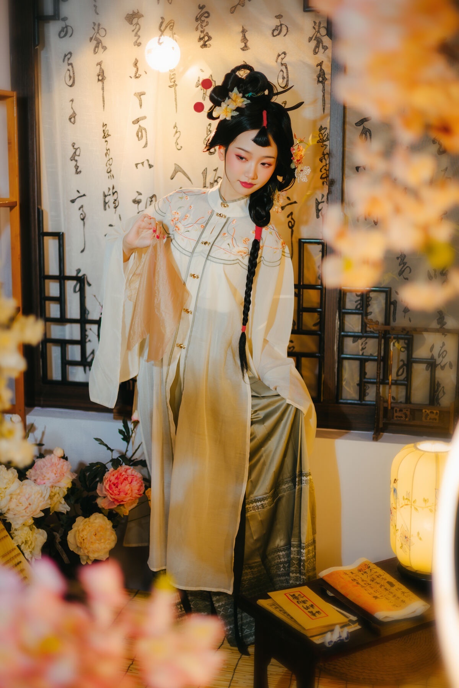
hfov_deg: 27.0
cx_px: 230
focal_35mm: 50
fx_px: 956
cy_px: 344
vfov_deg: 39.6
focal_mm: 50
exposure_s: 1/125
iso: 100
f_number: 1.8
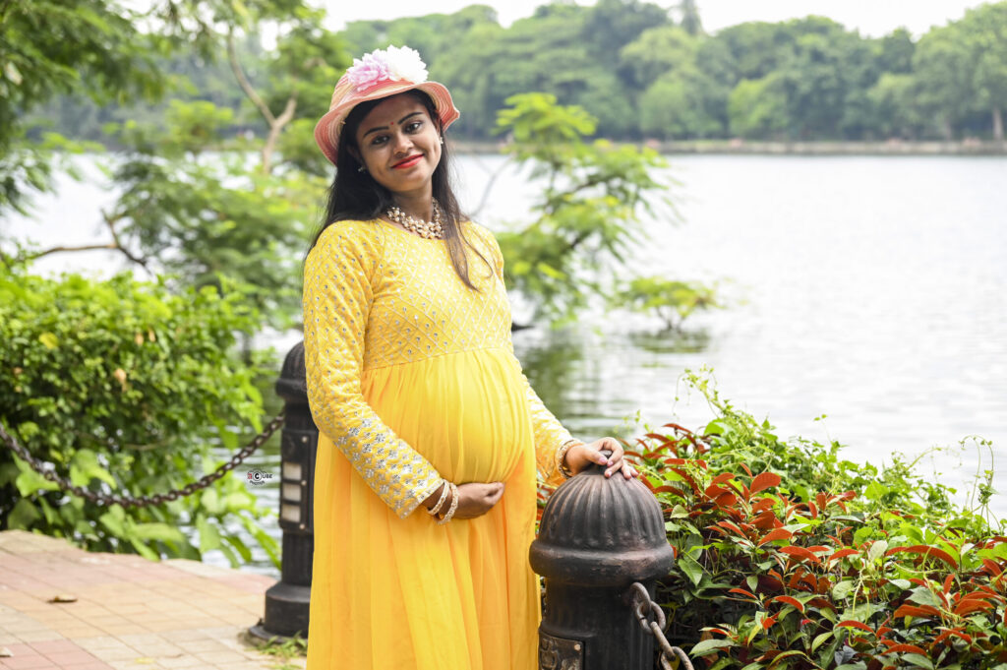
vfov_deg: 20.0
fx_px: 1901
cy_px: 335
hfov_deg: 29.7
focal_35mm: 68
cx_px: 504
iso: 250
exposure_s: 1/200
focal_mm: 68
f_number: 4
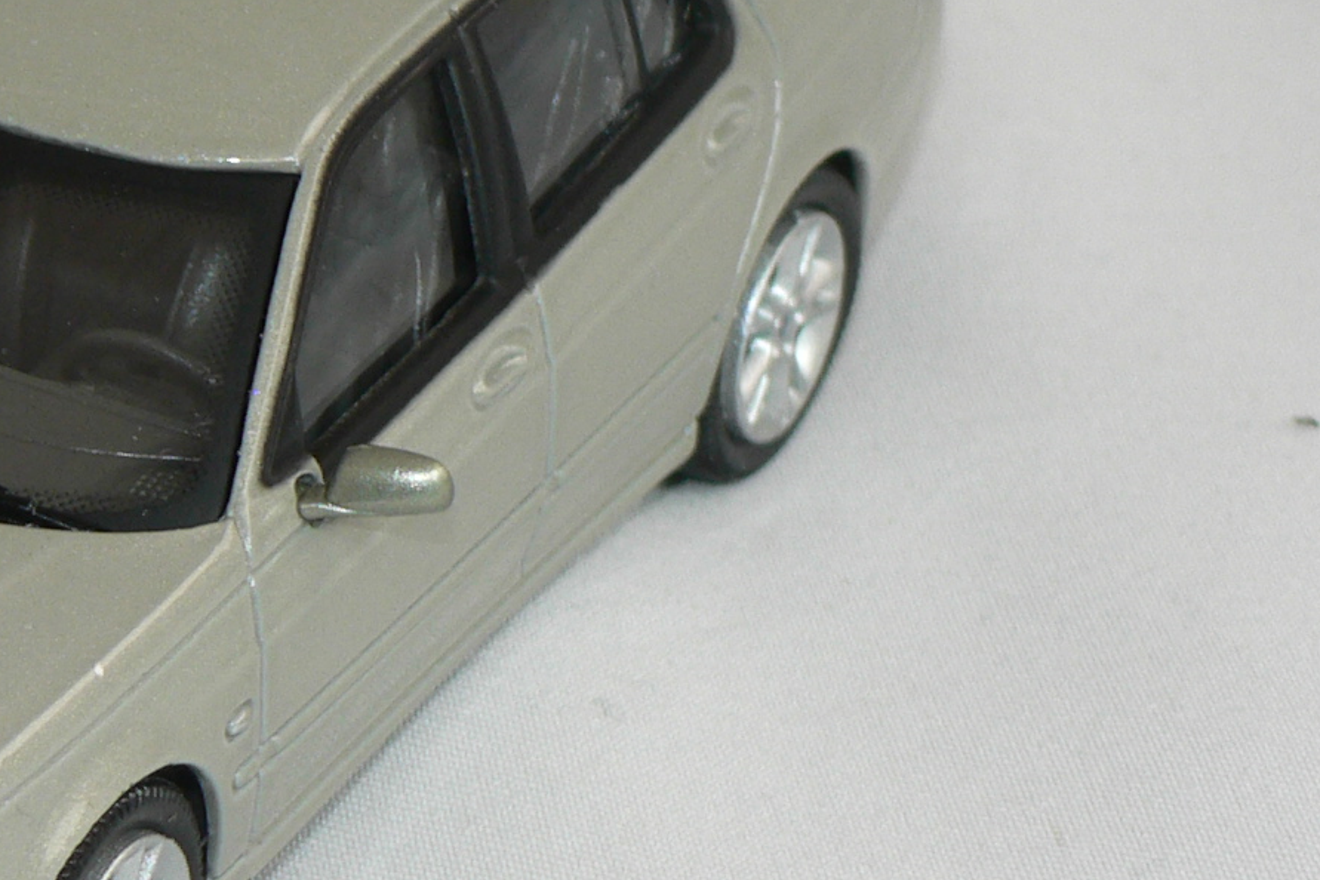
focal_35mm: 260
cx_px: -46
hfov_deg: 7.9
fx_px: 9533
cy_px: 455
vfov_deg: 5.3
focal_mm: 14.5
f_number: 3.2
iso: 80
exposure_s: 1/80
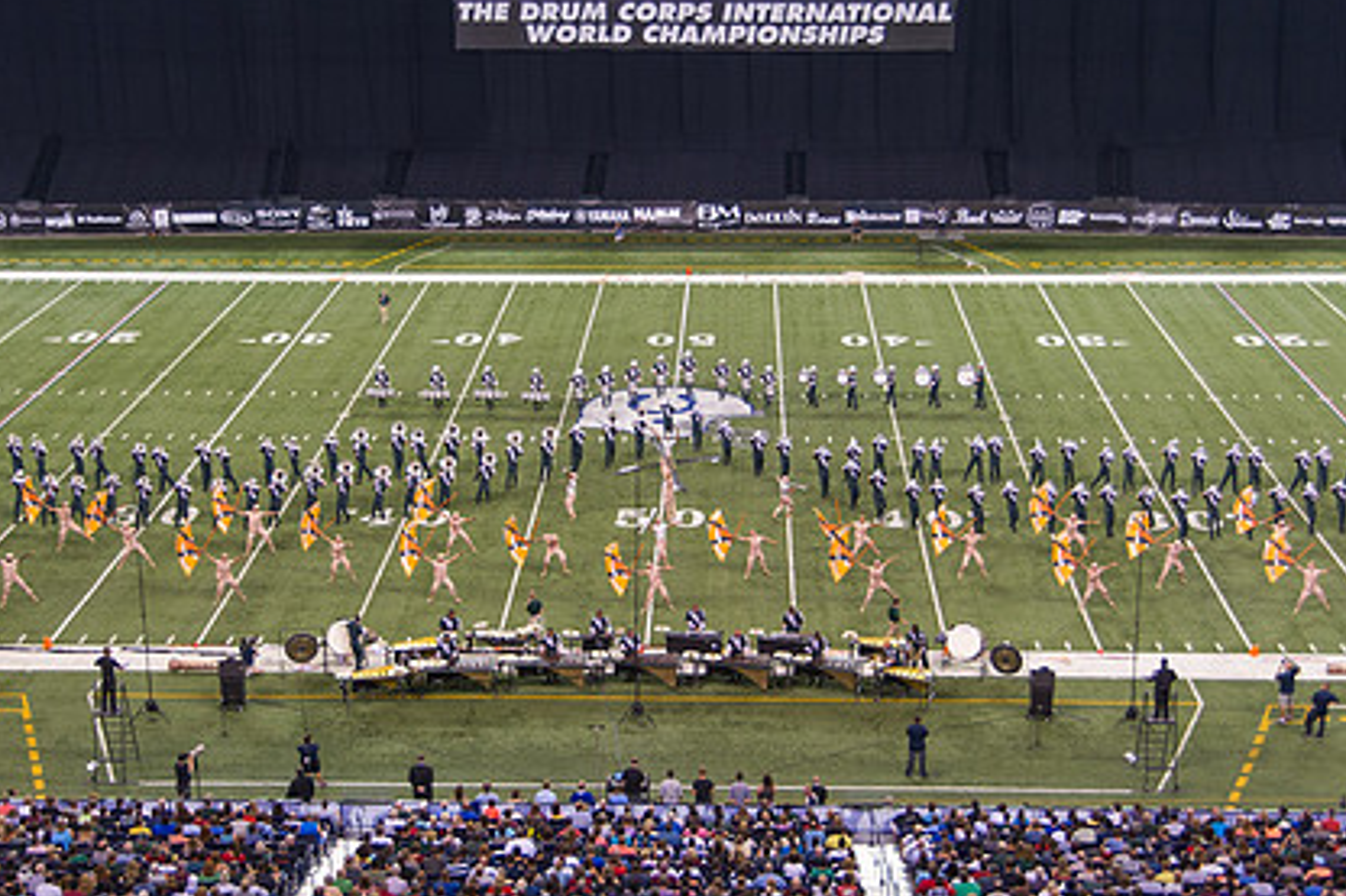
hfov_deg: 34.5
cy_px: 445
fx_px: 2168
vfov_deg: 23.4
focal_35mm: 58
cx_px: 699
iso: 640
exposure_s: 1/200
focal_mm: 38
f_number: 4.2
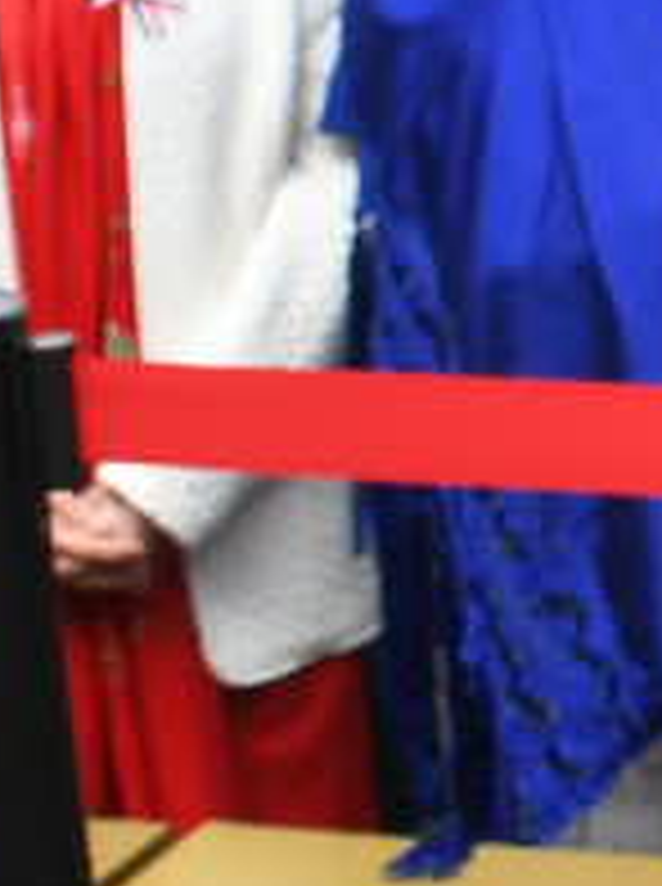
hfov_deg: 6.1
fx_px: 5475
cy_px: -364
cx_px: 2279
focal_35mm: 214
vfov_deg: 9.1
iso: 250
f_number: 9
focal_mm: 18
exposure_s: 1/125
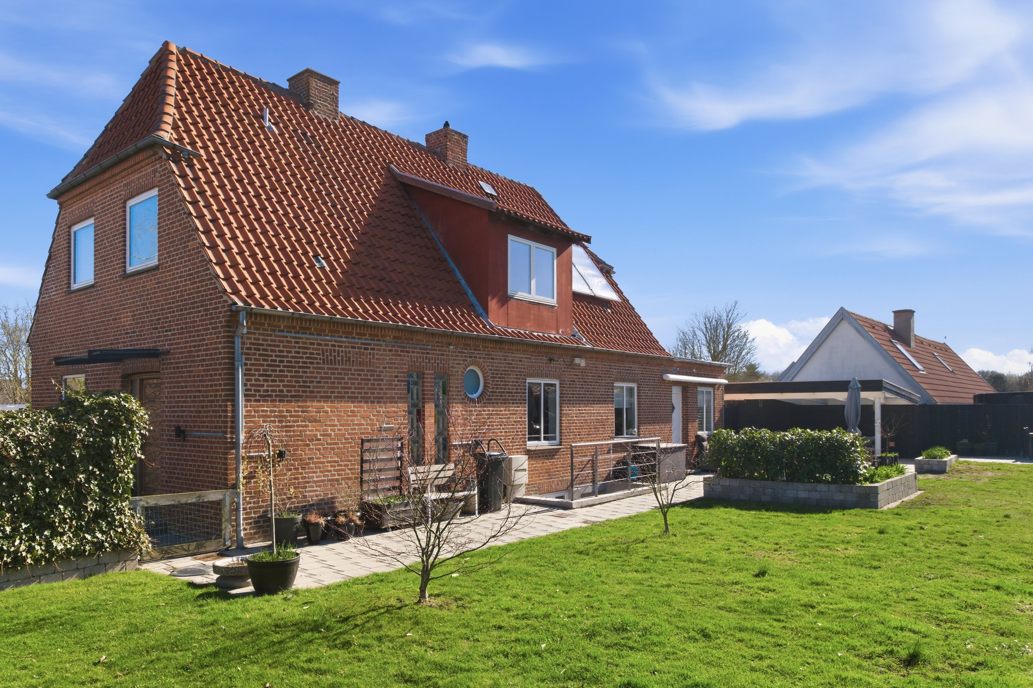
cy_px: 344
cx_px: 516
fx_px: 631
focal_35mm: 22
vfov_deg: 57.2
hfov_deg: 78.6
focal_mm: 14.5
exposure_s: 1/640
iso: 200
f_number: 7.1
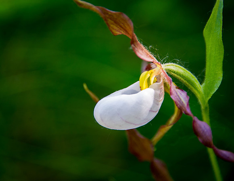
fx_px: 2605
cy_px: 90
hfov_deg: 5.1
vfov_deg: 4.0
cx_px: 110
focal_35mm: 381
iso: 200
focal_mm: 300
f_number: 5.6
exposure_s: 1/50
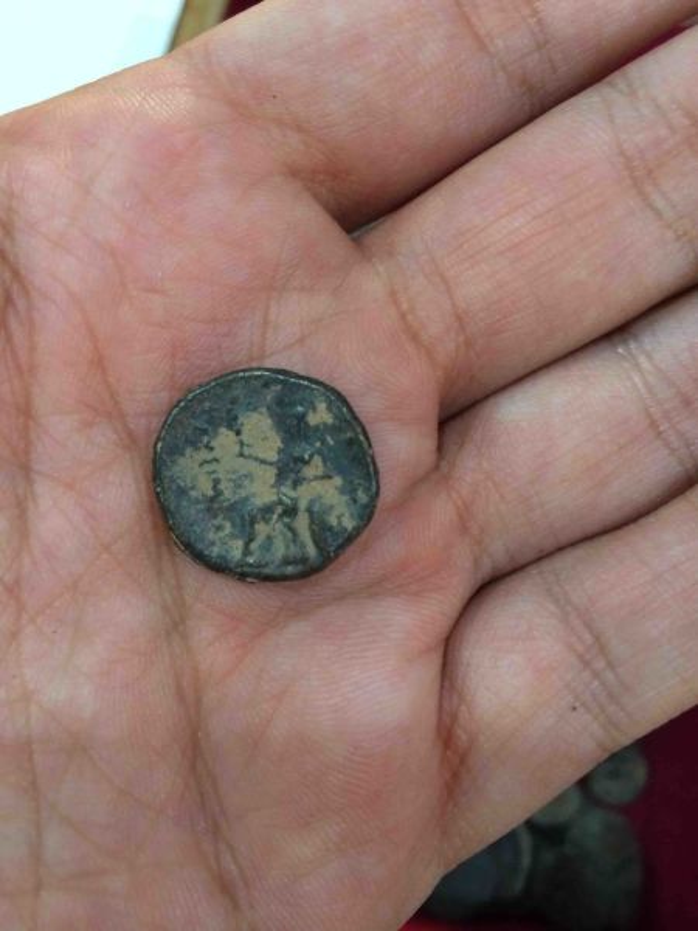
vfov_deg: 60.0
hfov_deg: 46.8
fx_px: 807
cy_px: 466
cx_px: 349
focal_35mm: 30
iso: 200
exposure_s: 1/30
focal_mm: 4.12
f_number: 2.2
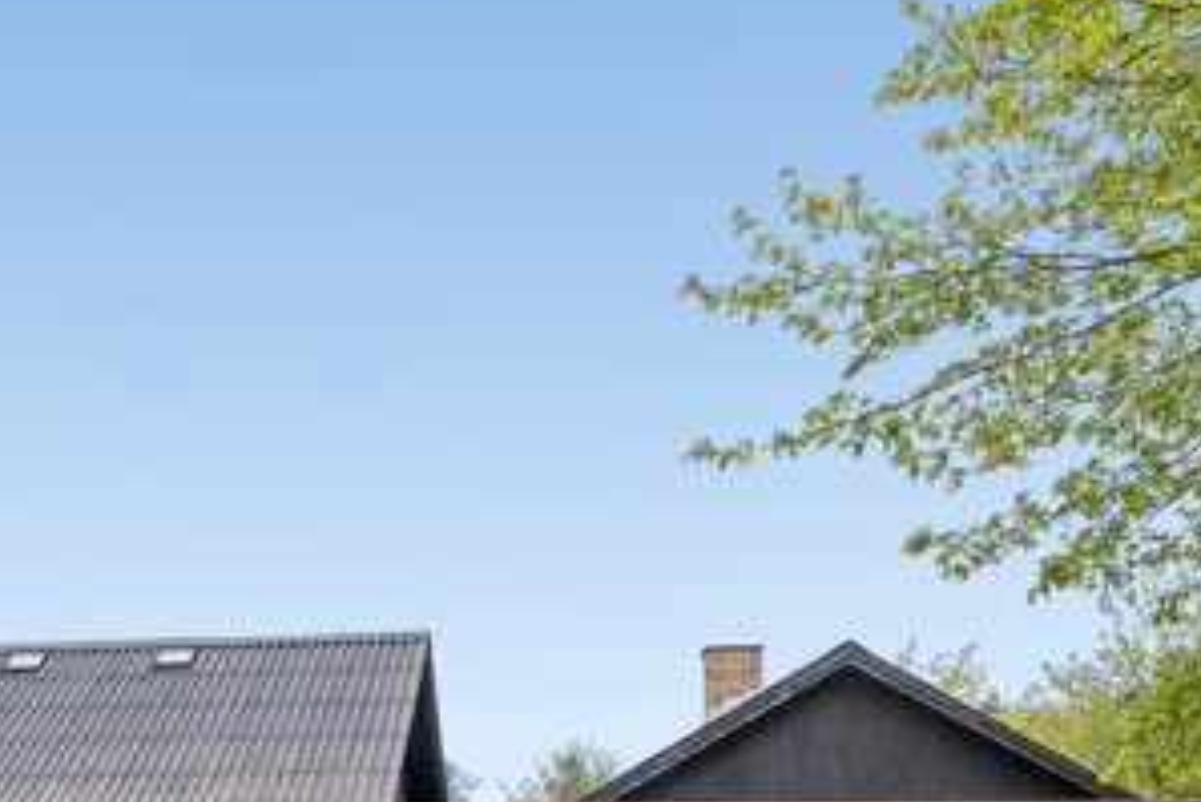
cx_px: 254
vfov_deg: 24.6
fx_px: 1747
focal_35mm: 52
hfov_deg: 36.7
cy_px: 820
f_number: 8
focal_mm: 13
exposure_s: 1/250
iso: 200
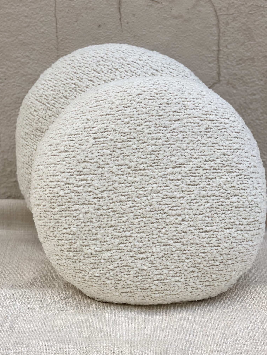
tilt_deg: -20.8
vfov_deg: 29.4
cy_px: 192
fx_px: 679
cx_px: 137
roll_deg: +0.0
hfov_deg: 22.3
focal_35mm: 66
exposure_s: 1/255
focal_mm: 6
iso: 20
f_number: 2
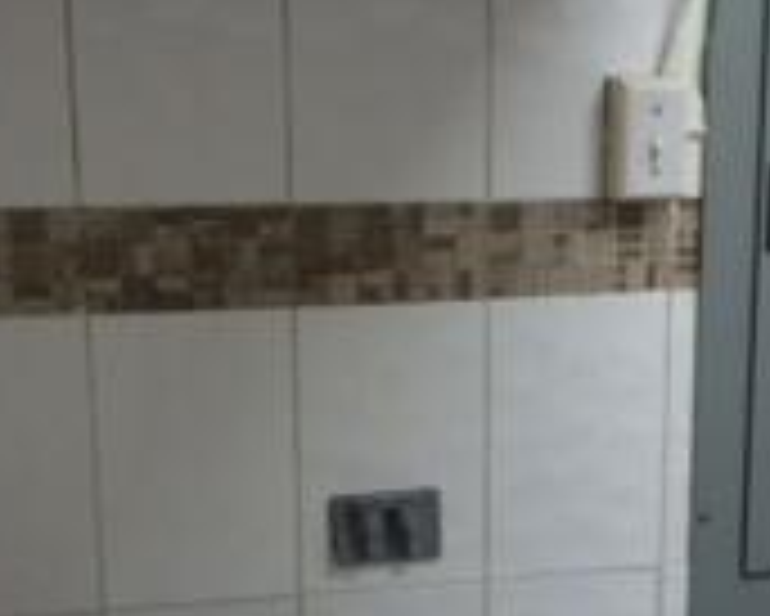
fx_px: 2417
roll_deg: -2.0
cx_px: 662
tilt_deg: -22.6
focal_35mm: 106
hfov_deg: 17.9
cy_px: 773
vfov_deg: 14.0
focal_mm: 4.15
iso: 100
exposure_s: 1/30
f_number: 2.2
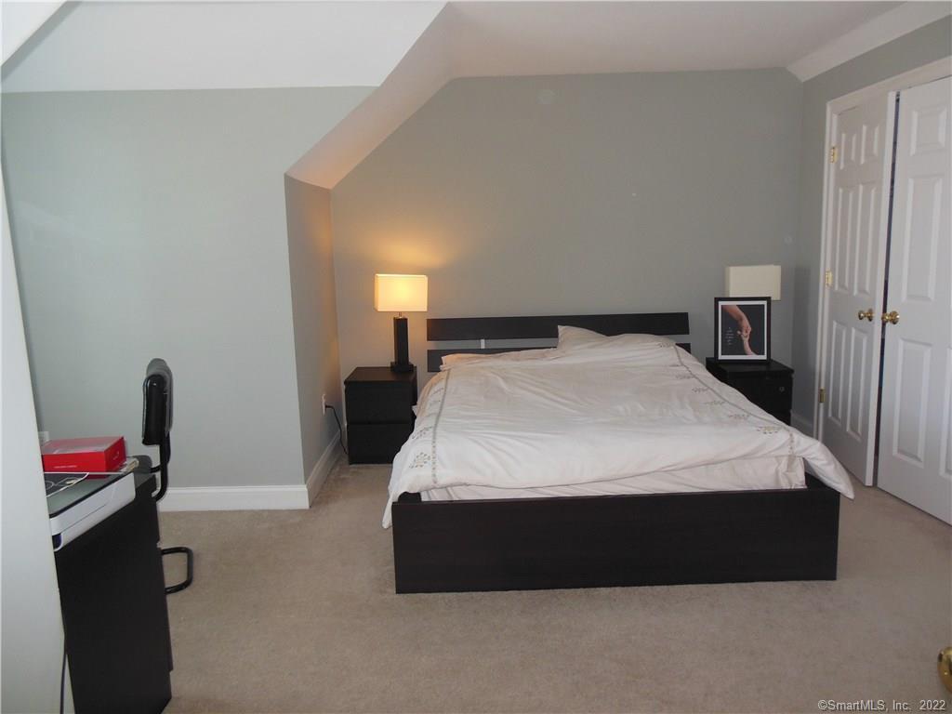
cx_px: 476
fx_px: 688
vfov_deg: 54.9
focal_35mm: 25
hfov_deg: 69.4
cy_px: 357
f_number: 3.2
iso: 200
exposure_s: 1/25
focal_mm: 4.5
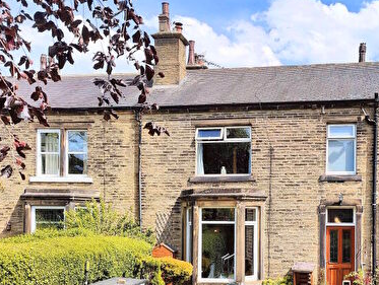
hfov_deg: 43.1
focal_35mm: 43
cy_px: 229
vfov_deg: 32.7
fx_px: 472
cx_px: 259
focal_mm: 6.06
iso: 50
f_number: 1.8
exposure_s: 1/2539
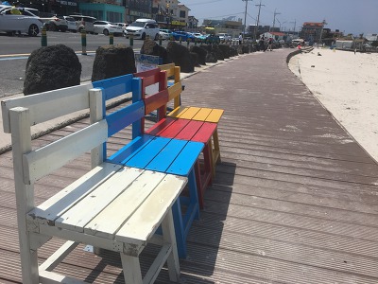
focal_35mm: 29
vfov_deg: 48.2
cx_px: 189
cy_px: 142
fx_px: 317
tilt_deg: -19.5
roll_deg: -6.0
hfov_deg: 61.7
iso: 25
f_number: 2.2
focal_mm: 4.15
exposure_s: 1/3846
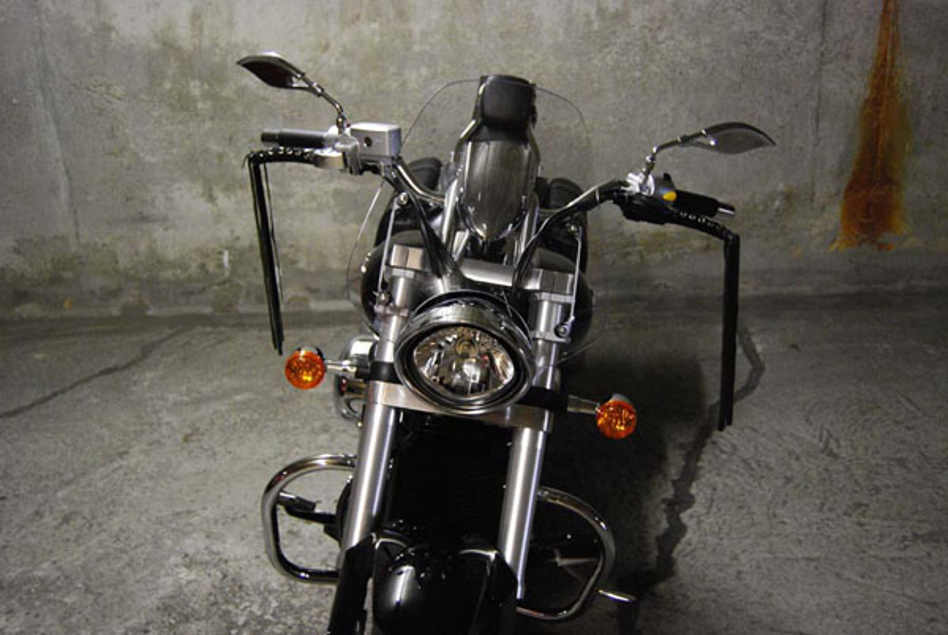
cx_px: 474
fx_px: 949
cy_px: 318
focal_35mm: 36
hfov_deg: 53.1
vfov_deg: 37.0
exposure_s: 1/15
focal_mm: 24
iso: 1600
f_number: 4
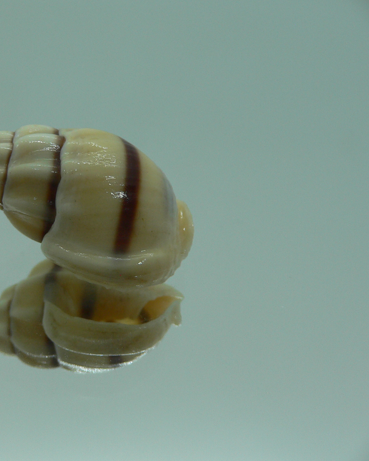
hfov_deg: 32.1
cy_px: 229
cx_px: 86
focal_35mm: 46
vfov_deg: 40.3
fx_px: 628
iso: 80
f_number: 2.8
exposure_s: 1/60
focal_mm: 4.6
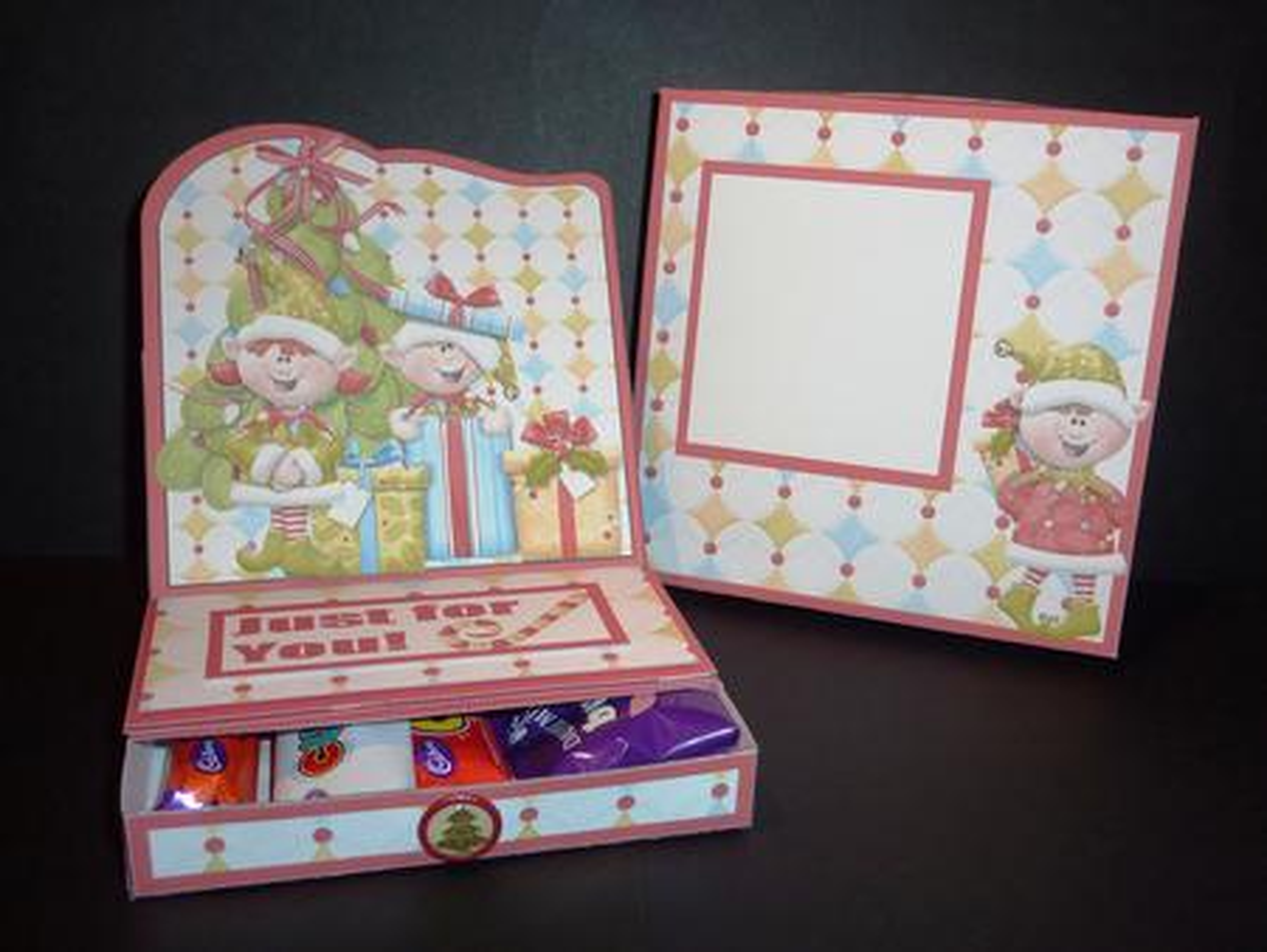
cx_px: 634
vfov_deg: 40.7
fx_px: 1282
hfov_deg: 52.6
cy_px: 476
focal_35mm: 35
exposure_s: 1/30
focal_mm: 5.7
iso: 100
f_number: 3.5
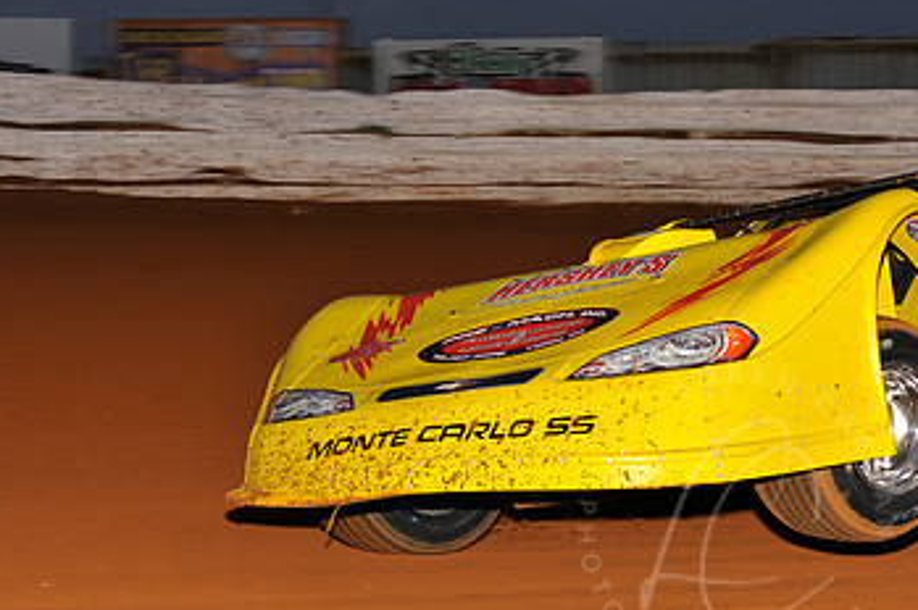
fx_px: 3388
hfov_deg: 15.3
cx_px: 734
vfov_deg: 10.3
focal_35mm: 133
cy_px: 281
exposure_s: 1/250
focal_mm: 80
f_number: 7.1
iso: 500
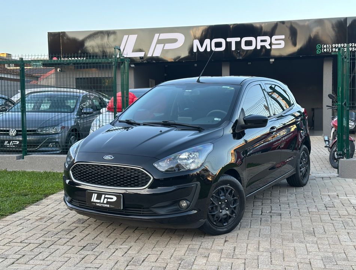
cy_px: 135
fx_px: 495
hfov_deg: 39.5
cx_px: 178
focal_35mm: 48
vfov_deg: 30.4
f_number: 1.78
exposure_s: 1/191
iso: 64
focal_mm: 6.86
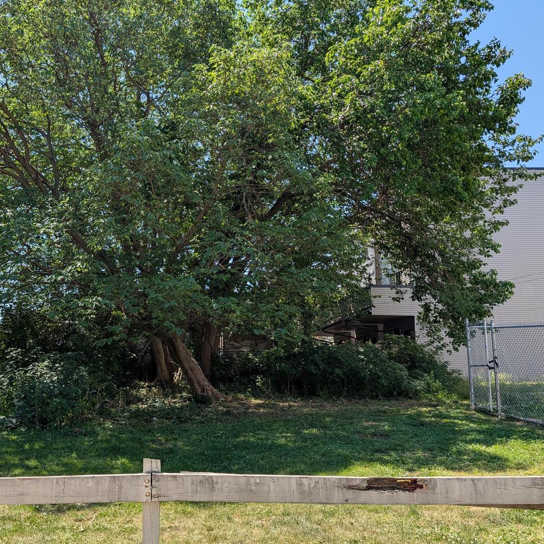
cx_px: 169
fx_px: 533
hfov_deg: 52.7
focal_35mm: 30
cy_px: 287
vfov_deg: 54.0
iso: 20
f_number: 1.68
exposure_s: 1/686
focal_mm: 6.9
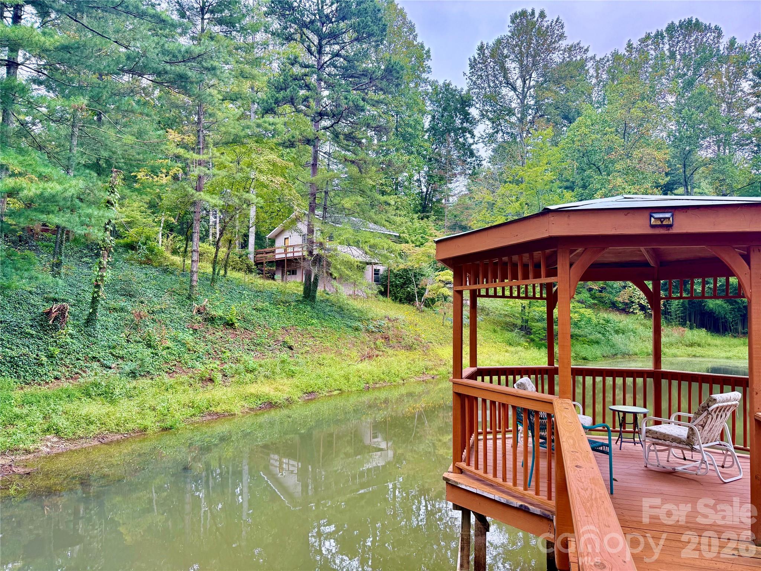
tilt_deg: +3.3
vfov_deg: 56.8
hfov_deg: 71.6
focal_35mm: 24
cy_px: 286
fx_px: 528
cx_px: 380
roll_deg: -1.4
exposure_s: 1/243
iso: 100
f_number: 1.78
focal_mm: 6.76
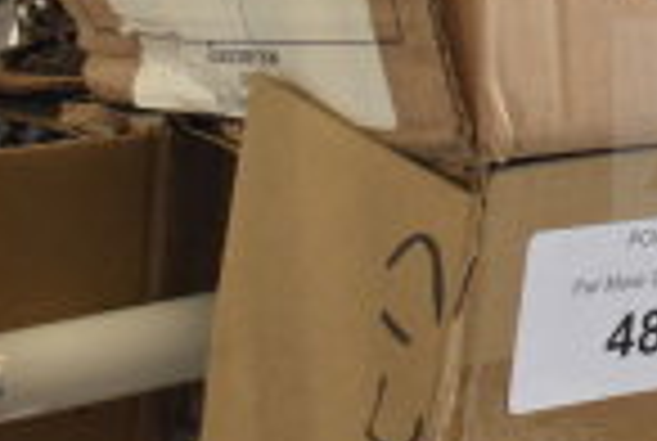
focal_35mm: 150
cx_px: 1116
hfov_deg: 12.6
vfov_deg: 9.1
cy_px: -124
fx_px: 2743
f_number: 3.8
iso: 250
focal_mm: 24
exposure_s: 1/40
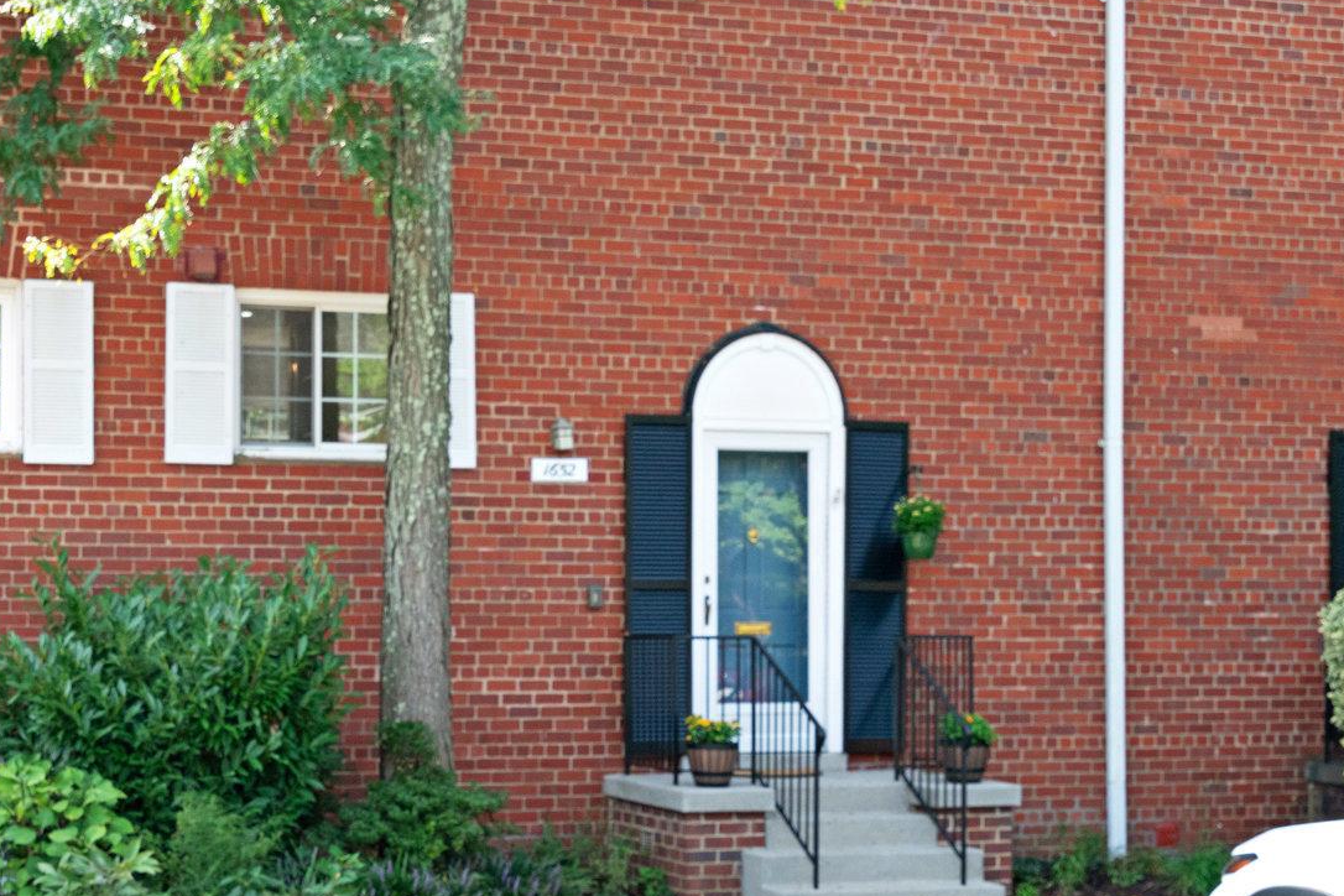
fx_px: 2464
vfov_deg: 20.5
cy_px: 609
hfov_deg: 30.5
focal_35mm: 66
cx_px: 562
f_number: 8
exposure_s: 1/640
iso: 1250
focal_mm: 35
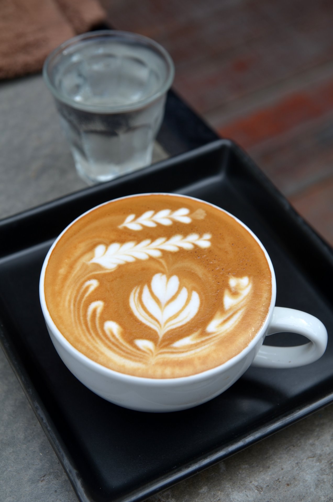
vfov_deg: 32.0
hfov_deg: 21.5
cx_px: 166
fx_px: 878
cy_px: 251
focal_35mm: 63
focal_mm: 42
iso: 100
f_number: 5
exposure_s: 1/250
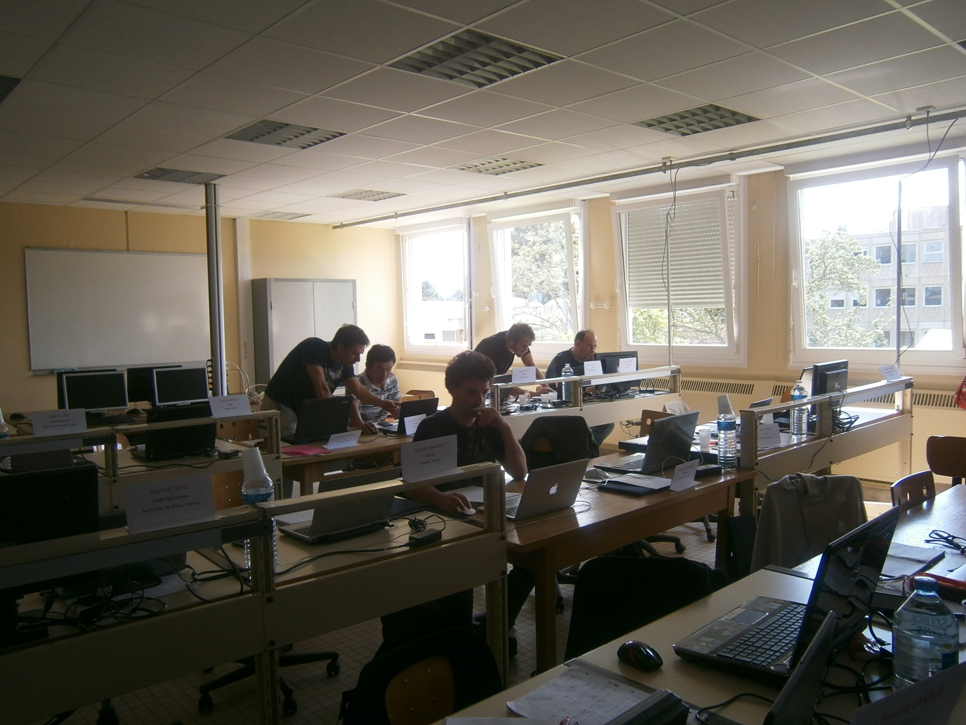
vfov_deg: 53.1
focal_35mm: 26
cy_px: 362
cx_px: 483
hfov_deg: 67.3
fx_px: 726
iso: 80
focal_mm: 4.7
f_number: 2.8
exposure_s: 1/100
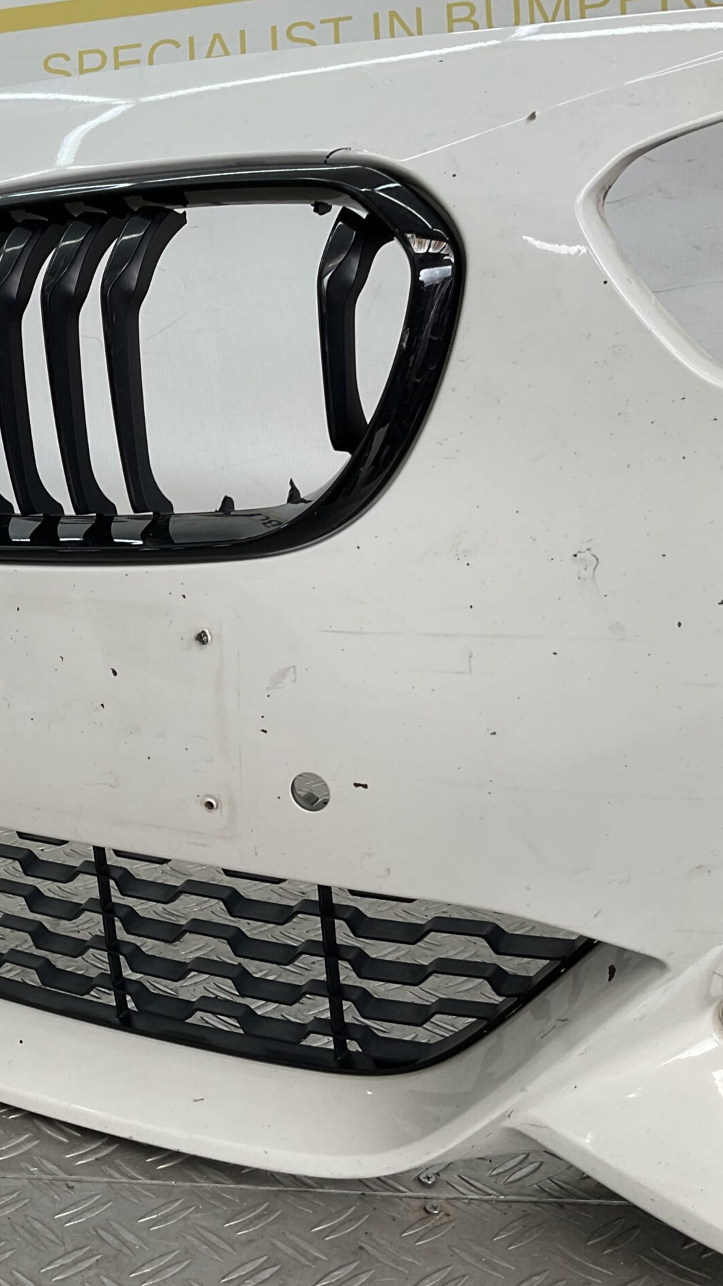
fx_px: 1466
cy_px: 632
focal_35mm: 43
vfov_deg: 47.4
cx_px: -18
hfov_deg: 26.1
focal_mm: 3
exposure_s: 1/181
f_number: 1.8
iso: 16
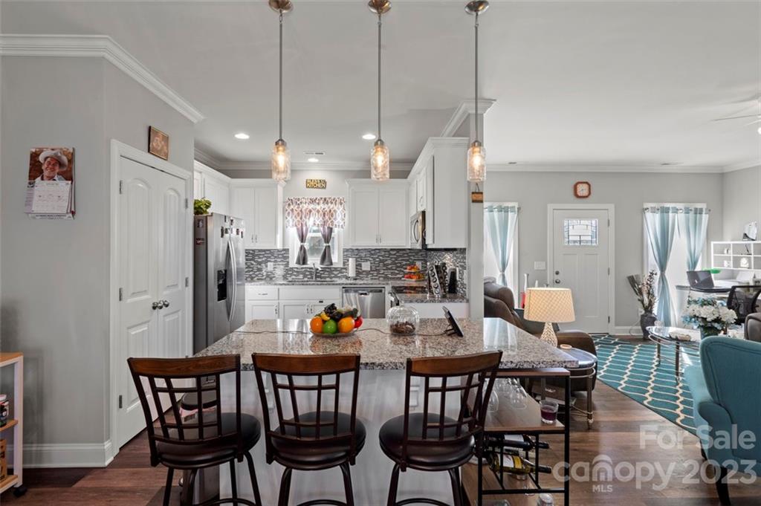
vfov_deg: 73.7
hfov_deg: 96.8
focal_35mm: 16
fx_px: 338
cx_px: 380
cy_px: 253
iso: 100
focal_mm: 16
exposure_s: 1/1.67
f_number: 11
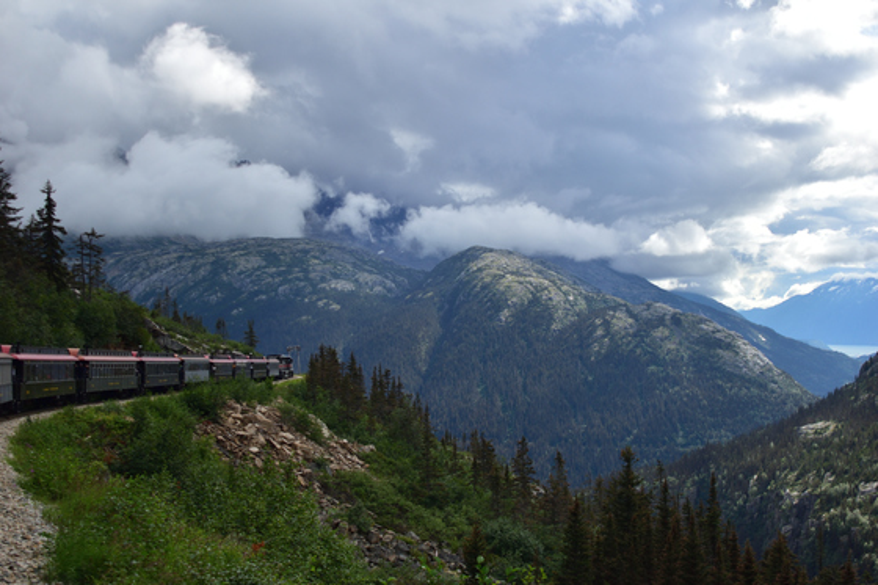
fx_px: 1170
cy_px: 292
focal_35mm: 48
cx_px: 439
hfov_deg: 41.1
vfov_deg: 28.1
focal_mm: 32
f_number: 4.5
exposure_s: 1/1250
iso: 140
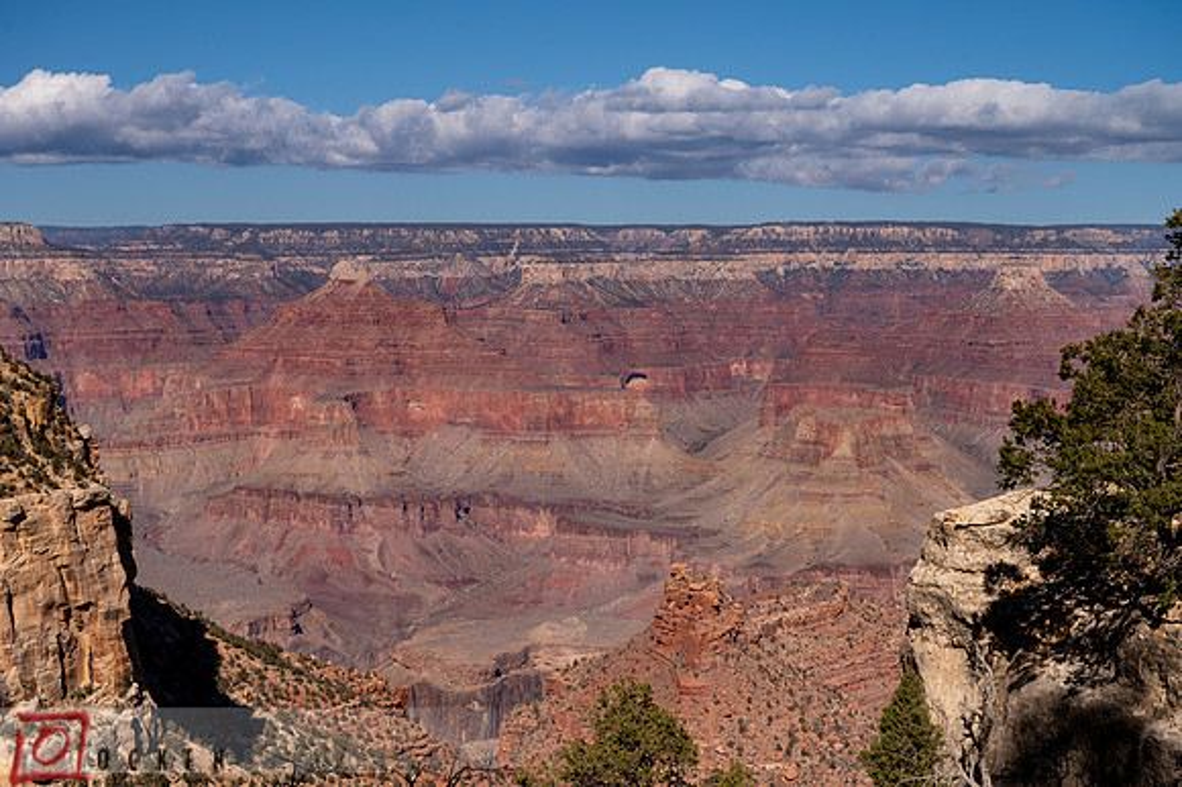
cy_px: 394
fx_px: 2034
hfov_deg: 32.4
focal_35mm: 62
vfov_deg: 21.9
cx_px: 591
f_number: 8
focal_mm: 62
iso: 400
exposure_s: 1/2500
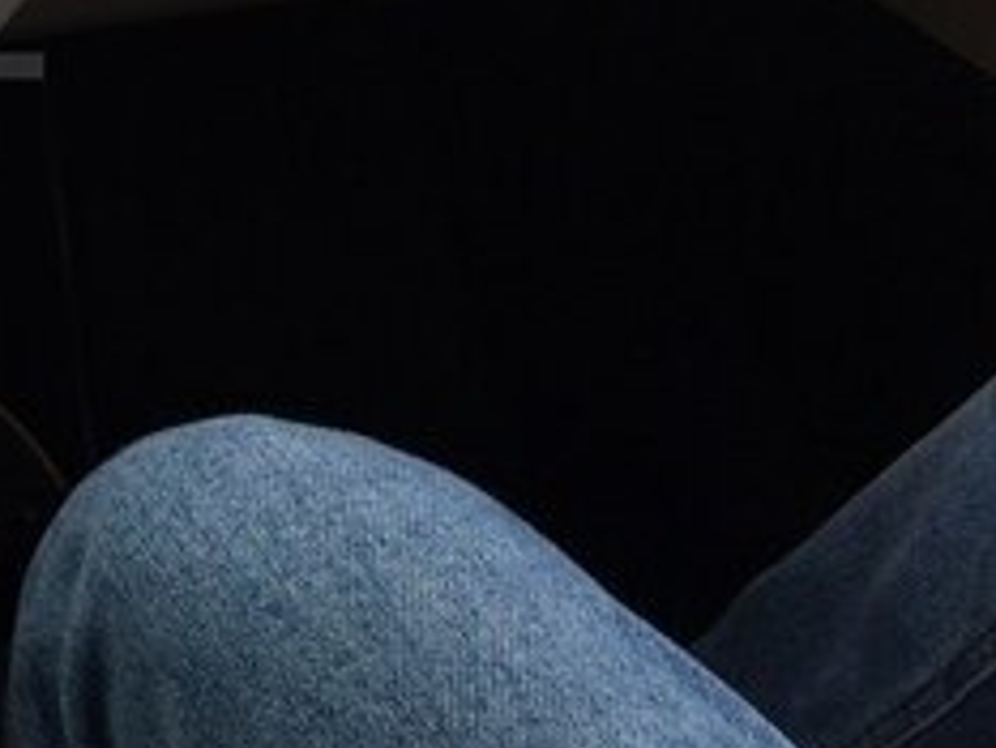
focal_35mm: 82
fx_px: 2361
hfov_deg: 21.0
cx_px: -393
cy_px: 15
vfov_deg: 17.6
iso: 32
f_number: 2.2
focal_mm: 4.15
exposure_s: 1/175
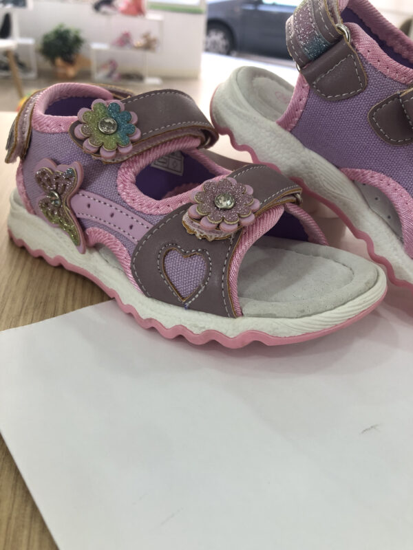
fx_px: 445
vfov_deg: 63.4
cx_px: 206
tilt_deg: -32.8
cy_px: 275
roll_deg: -6.4
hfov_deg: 49.7
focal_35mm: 28
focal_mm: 3.99
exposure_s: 1/50
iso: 25
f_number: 1.8
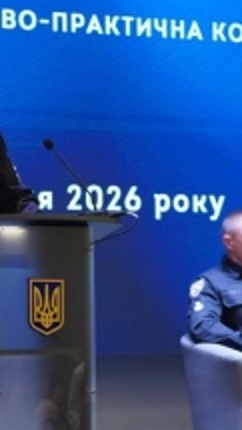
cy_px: 271
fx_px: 2862
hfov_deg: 4.8
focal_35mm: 251
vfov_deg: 8.6
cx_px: 156
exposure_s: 1/160
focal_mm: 60
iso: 2000
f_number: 4
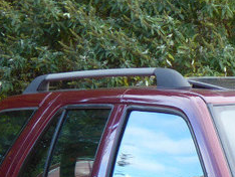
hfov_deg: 7.6
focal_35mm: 256
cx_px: 341
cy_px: 391
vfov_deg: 5.6
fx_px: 1740
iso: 100
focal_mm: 9
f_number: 4.1
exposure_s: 1/60
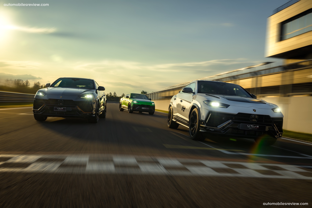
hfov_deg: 60.3
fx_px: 269
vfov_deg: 42.3
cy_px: 104
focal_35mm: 31
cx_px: 156
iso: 80
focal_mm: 31
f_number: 13
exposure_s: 1/40
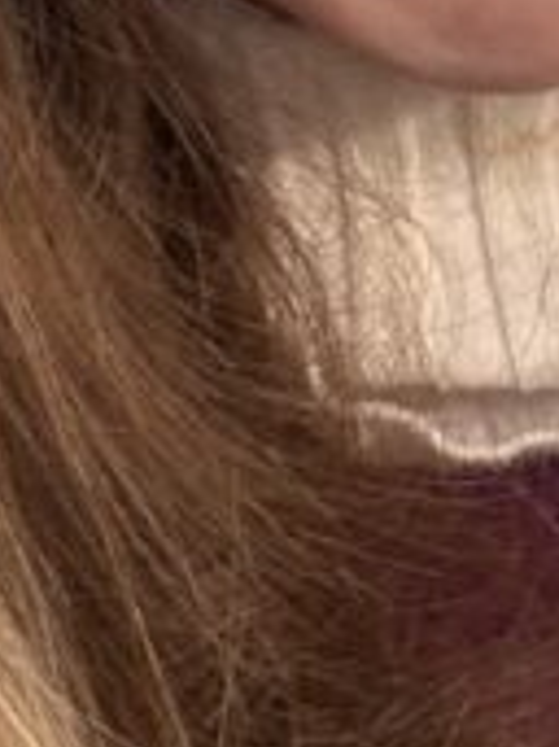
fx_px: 3881
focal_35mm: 180
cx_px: 917
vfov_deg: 9.1
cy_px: -1385
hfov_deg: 8.0
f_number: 1.9
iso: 32
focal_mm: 2.71
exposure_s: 1/314
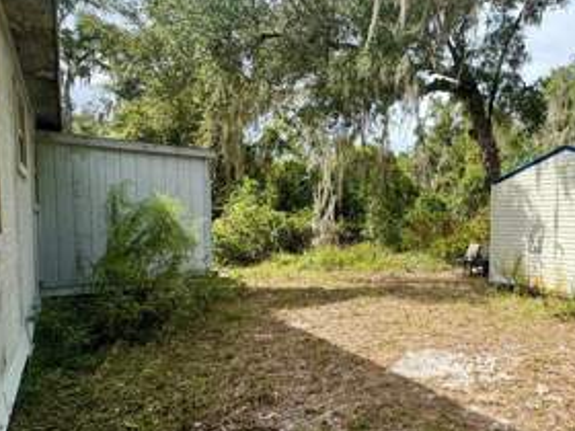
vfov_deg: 56.5
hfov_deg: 66.8
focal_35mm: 24
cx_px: 435
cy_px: 252
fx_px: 399
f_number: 2.2
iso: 50
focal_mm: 2.22
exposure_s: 1/1506
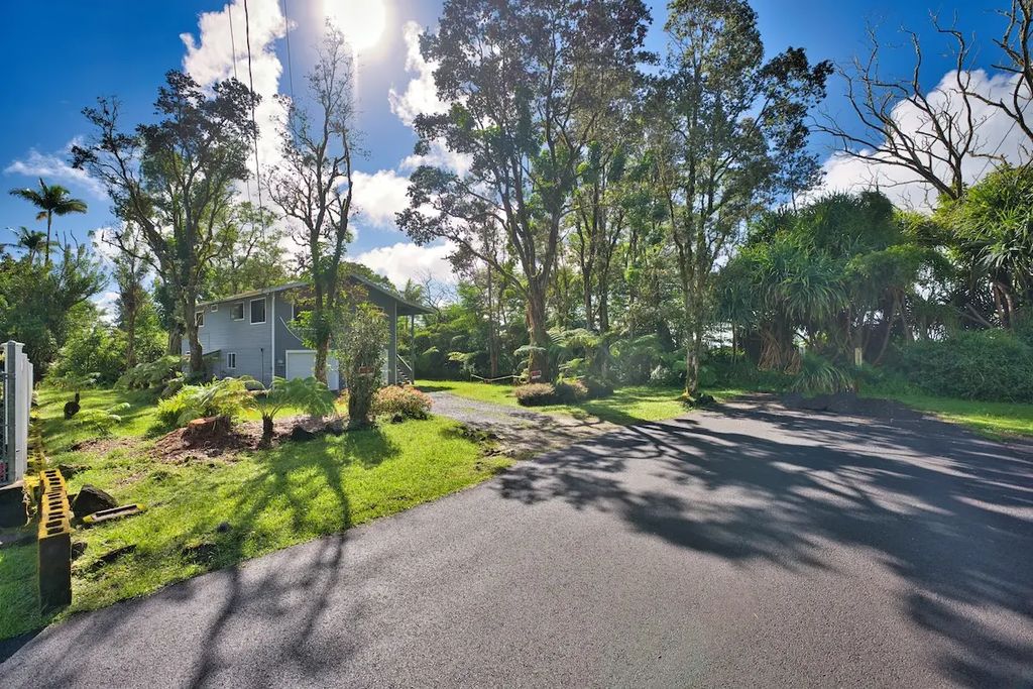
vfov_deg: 78.9
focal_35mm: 15
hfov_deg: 101.9
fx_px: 419
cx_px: 516
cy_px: 344
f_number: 4
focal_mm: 14.6
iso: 50
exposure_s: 1/640
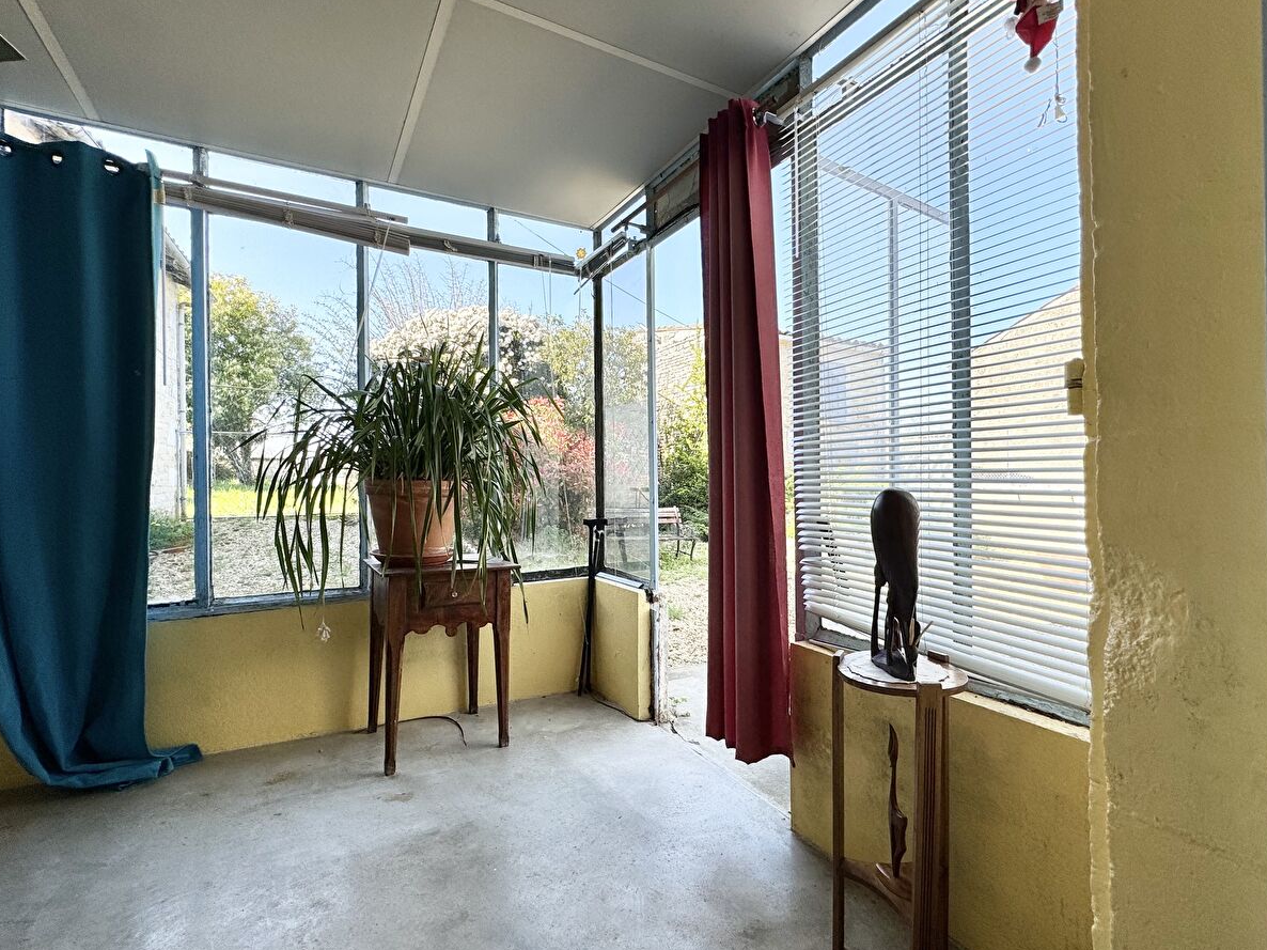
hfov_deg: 91.0
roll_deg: +1.0
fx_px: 622
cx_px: 667
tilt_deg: -0.2
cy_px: 481
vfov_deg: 74.7
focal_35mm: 17
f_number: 2.2
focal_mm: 2.22
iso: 40
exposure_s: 1/361
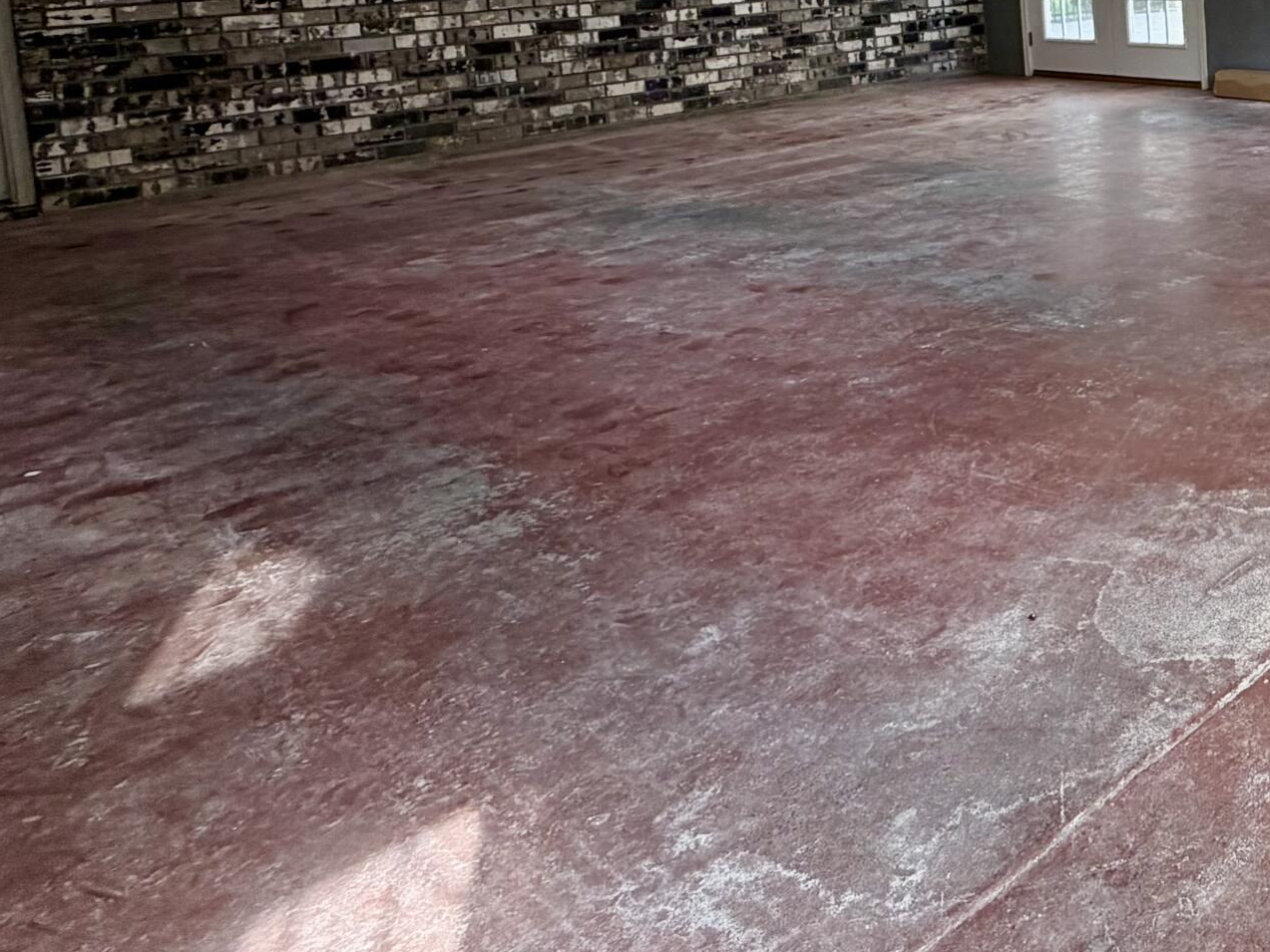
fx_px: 1211
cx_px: 1467
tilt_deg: -4.8
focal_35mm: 33
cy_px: -1
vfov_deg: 38.2
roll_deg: +3.2
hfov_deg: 41.2
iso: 100
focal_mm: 2.22
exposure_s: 1/120
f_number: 2.2
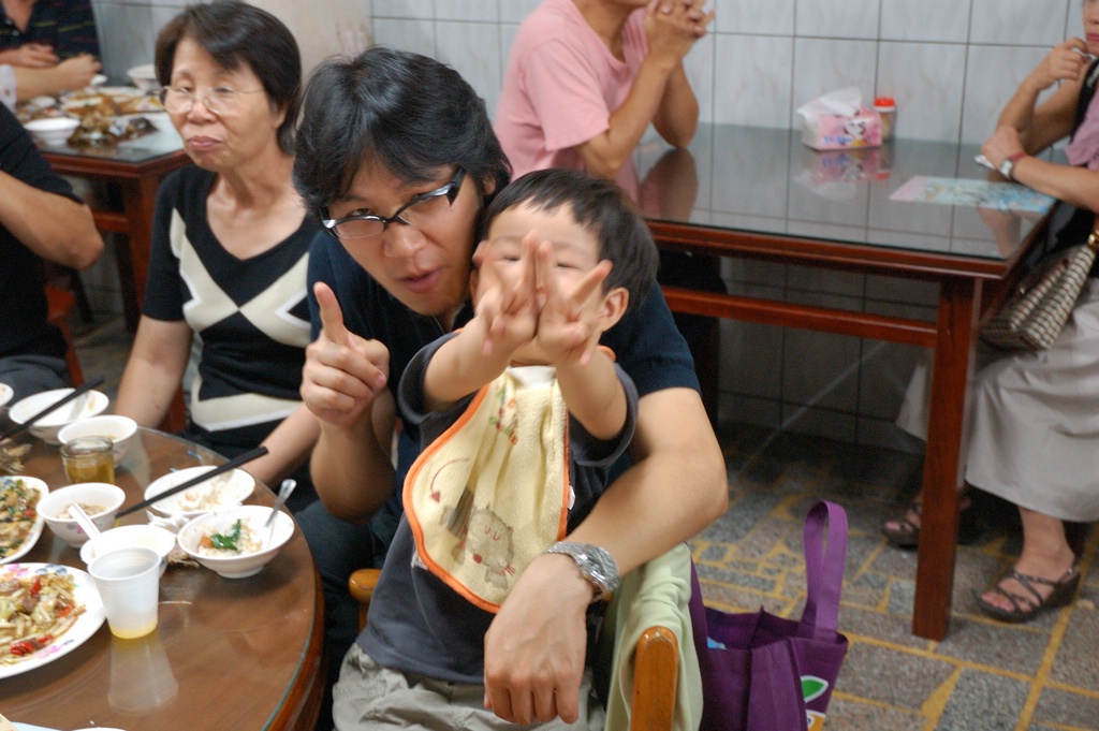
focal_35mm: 46
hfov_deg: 42.4
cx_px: 550
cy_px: 366
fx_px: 1418
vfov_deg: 28.9
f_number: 4
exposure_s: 1/13
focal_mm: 31
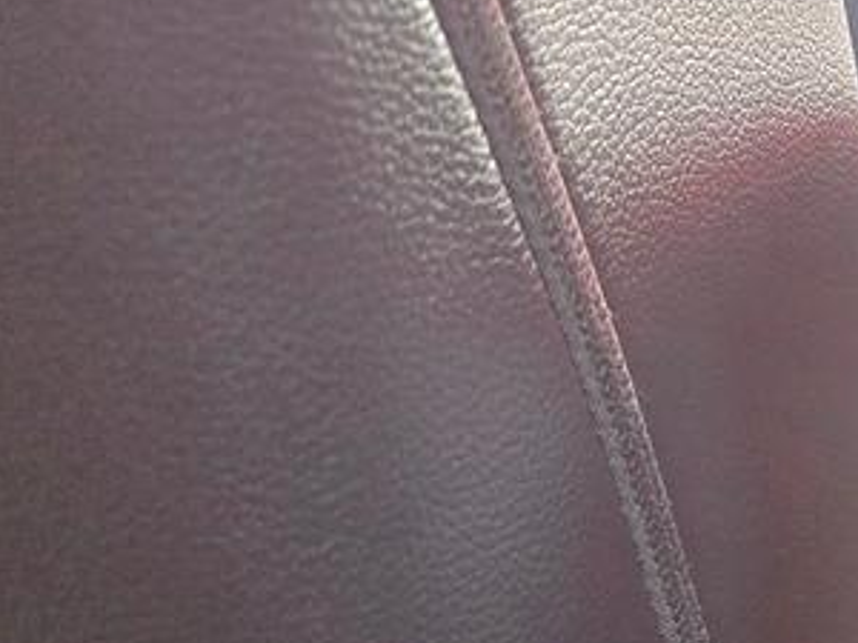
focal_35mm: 98
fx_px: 2429
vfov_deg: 13.4
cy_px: 1189
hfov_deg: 15.8
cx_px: 1707
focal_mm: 6.3
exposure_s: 1/120
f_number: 1.7
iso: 2500
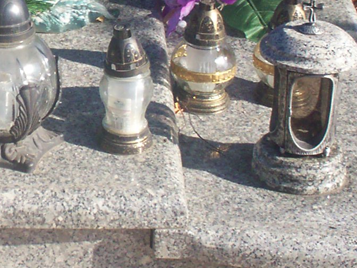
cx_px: -51
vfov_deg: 10.6
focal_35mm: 138
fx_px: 1423
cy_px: -15
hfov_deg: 13.9
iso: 100
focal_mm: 6
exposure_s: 1/352
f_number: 4.5
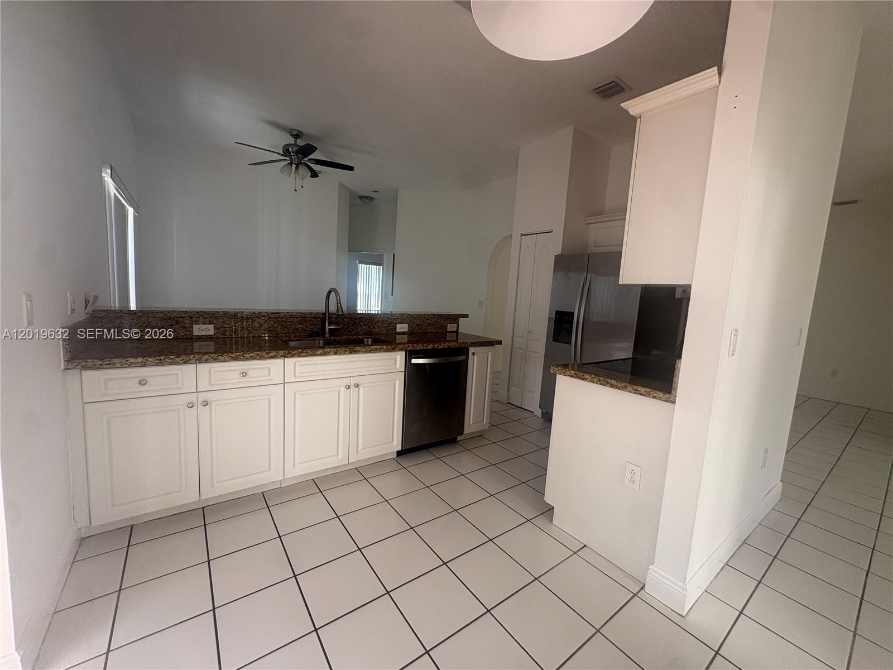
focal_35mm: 14
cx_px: 446
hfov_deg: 102.1
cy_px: 335
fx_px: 361
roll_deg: -2.7
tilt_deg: -6.3
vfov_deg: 85.7
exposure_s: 1/99
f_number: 2.2
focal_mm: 2.22
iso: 100
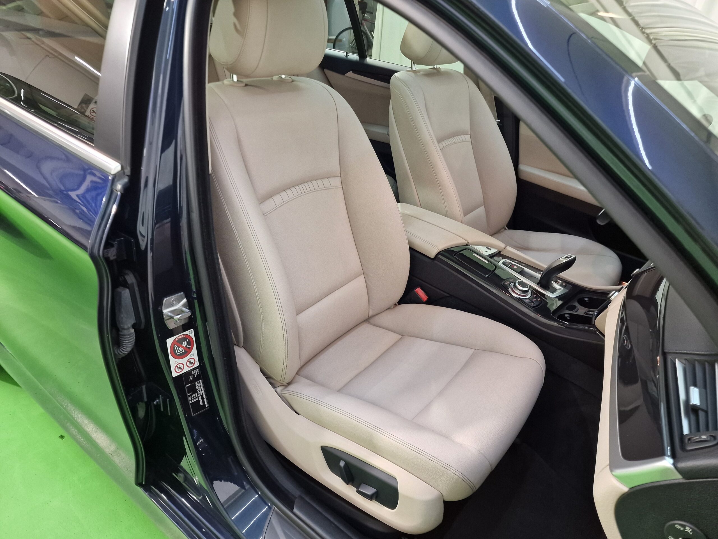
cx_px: 359
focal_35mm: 23
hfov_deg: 73.9
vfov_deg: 58.9
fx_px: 477
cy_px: 270
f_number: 1.8
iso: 320
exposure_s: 1/50
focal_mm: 6.4
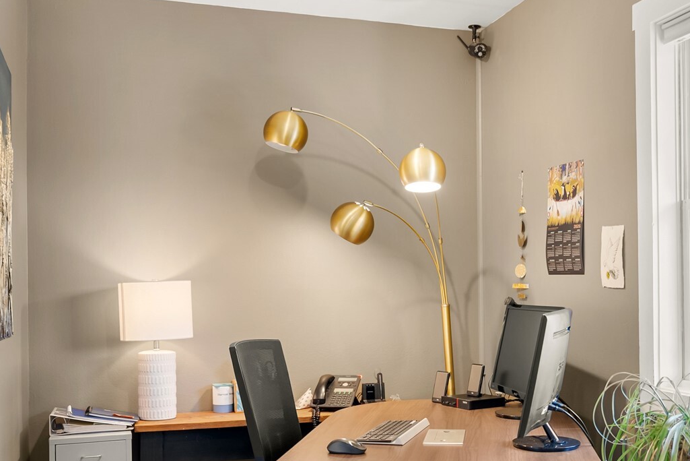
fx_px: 843
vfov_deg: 30.4
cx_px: 436
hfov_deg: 44.1
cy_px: 282
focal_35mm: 44
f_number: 2.8
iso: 400
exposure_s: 1/15
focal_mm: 26.6
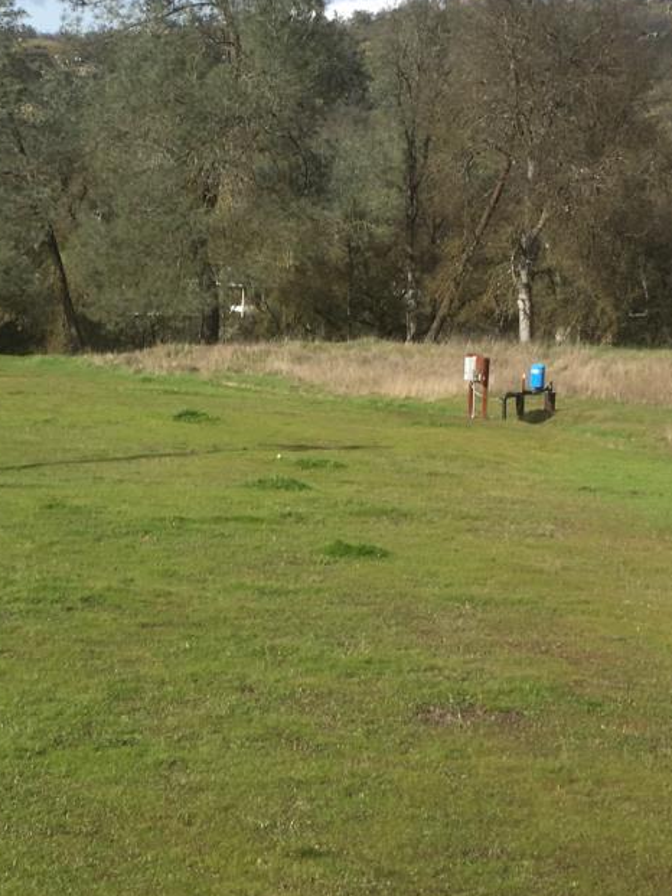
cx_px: -48
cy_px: 454
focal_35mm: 70
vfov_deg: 27.8
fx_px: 1811
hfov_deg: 20.2
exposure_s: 1/1789
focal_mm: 4.15
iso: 25
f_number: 2.2
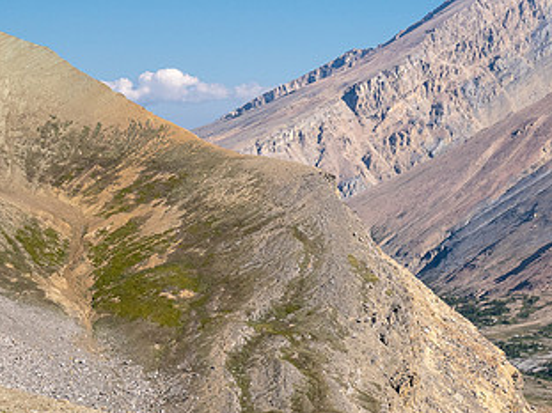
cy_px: 242
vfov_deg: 15.2
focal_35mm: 97
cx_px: 428
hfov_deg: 20.1
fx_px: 1546
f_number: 8
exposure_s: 1/200
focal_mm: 26
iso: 200
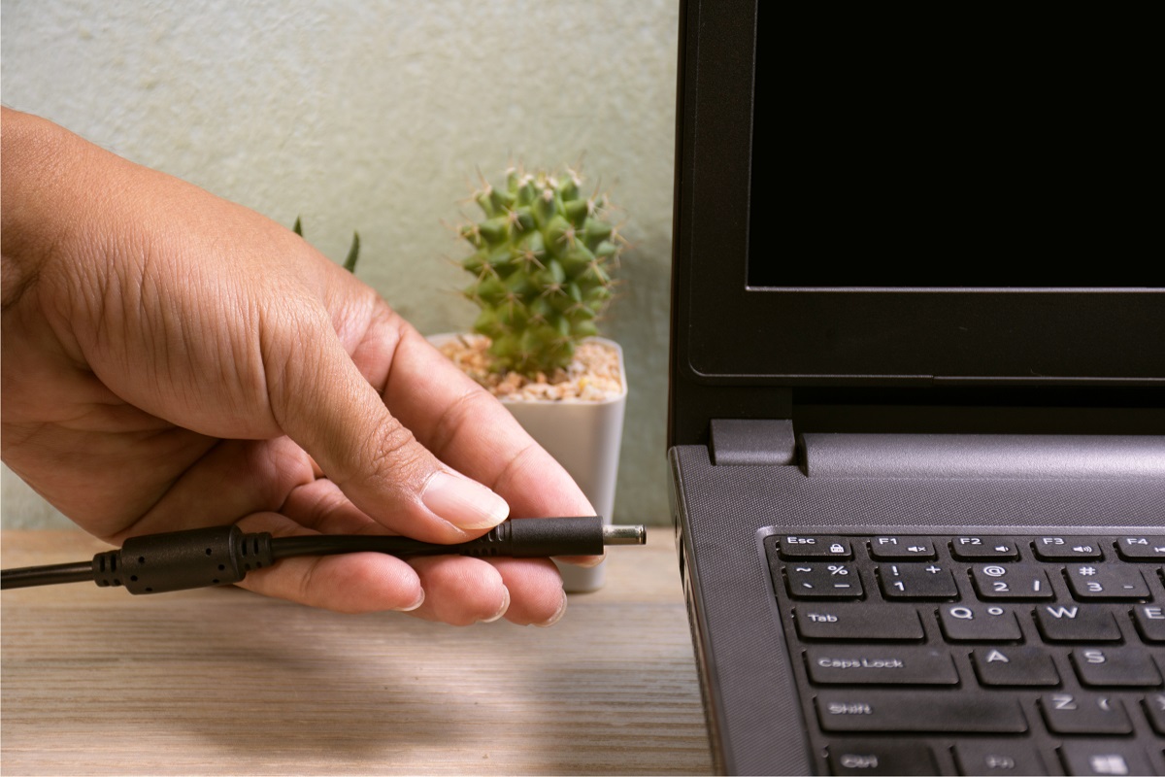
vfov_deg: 14.7
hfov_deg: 21.9
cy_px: 388
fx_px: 3009
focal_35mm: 93
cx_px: 582
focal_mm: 62
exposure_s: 1/3.33
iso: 320
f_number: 7.1
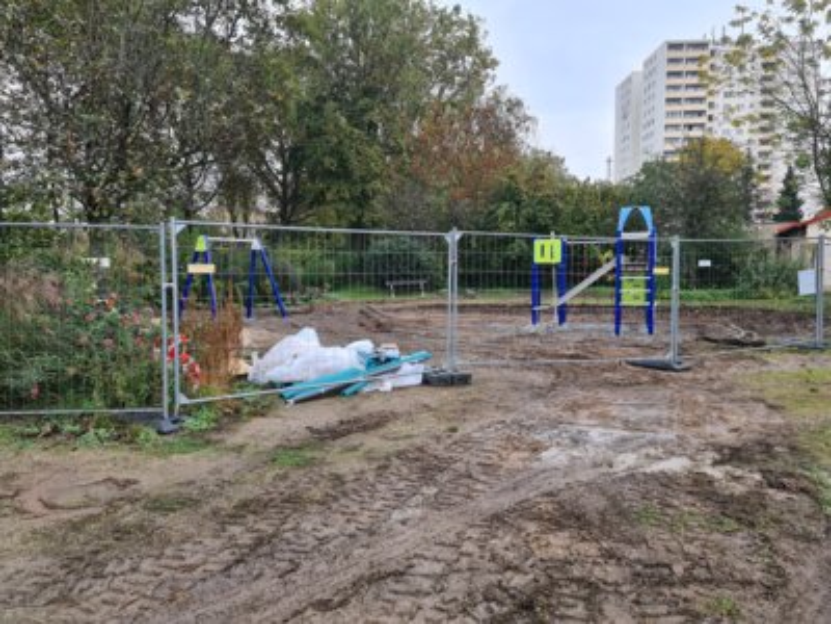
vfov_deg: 54.9
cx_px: 416
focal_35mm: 25
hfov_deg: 69.4
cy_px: 312
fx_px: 600
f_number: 1.8
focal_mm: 7
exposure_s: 1/100
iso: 50
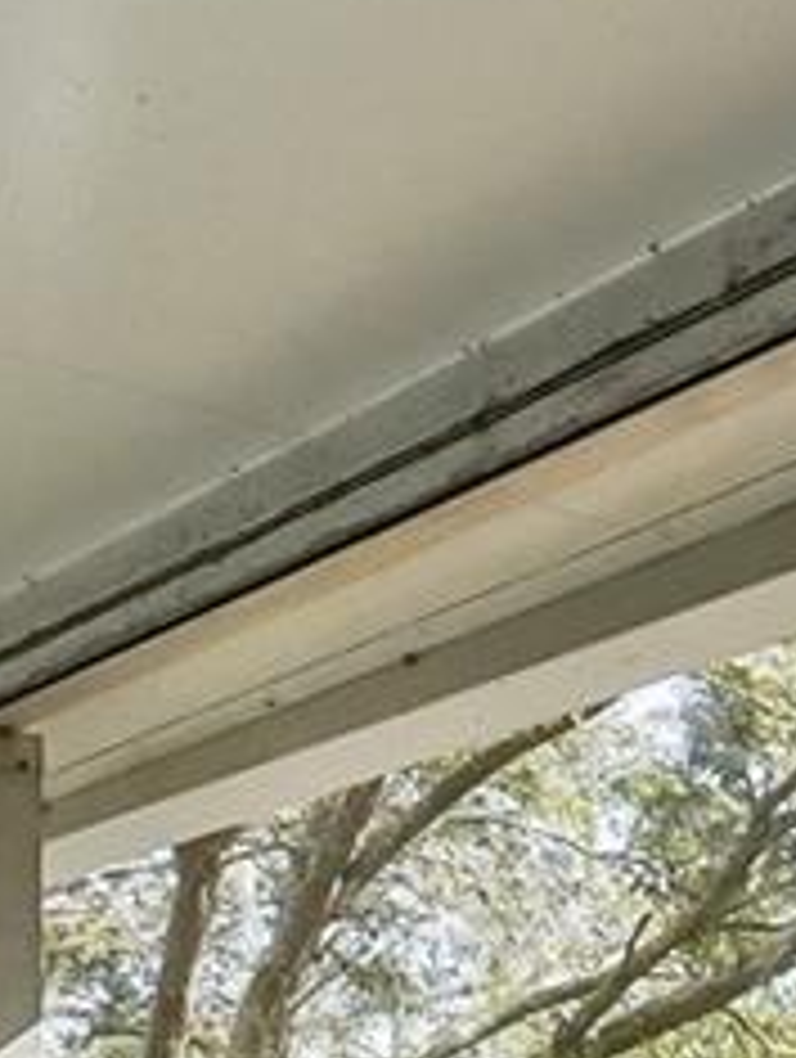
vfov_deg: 17.8
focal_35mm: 98
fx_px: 2997
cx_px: 1066
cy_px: 1612
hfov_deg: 14.4
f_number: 6.3
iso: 640
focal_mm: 10
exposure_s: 1/60
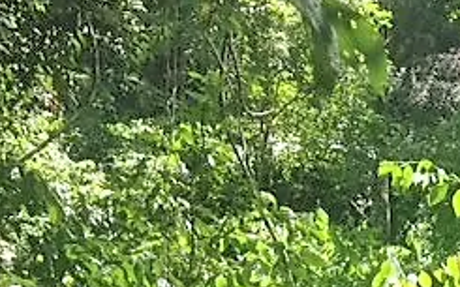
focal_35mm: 97
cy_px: 278
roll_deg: -0.8
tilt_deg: -8.9
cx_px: 563
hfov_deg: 20.0
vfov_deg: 13.3
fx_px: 1216
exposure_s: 1/185
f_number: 2.4
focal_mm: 4.28
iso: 50
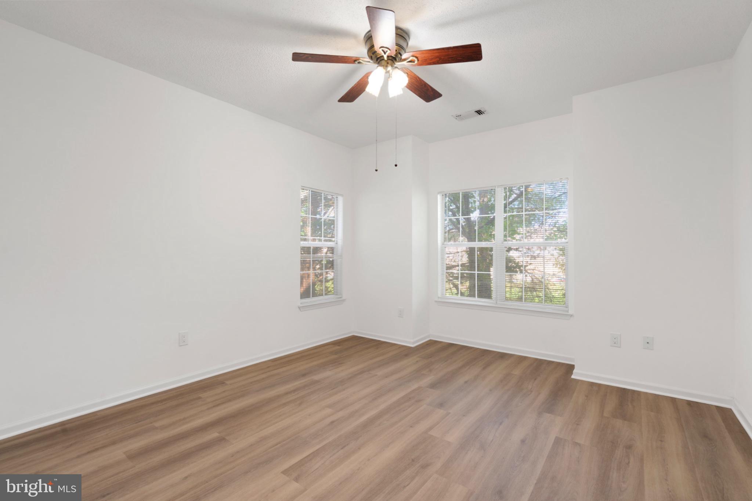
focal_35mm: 16
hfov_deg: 96.7
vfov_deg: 73.7
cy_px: 250
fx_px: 334
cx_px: 376
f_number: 8
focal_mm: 16
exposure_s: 1/2.5
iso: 200
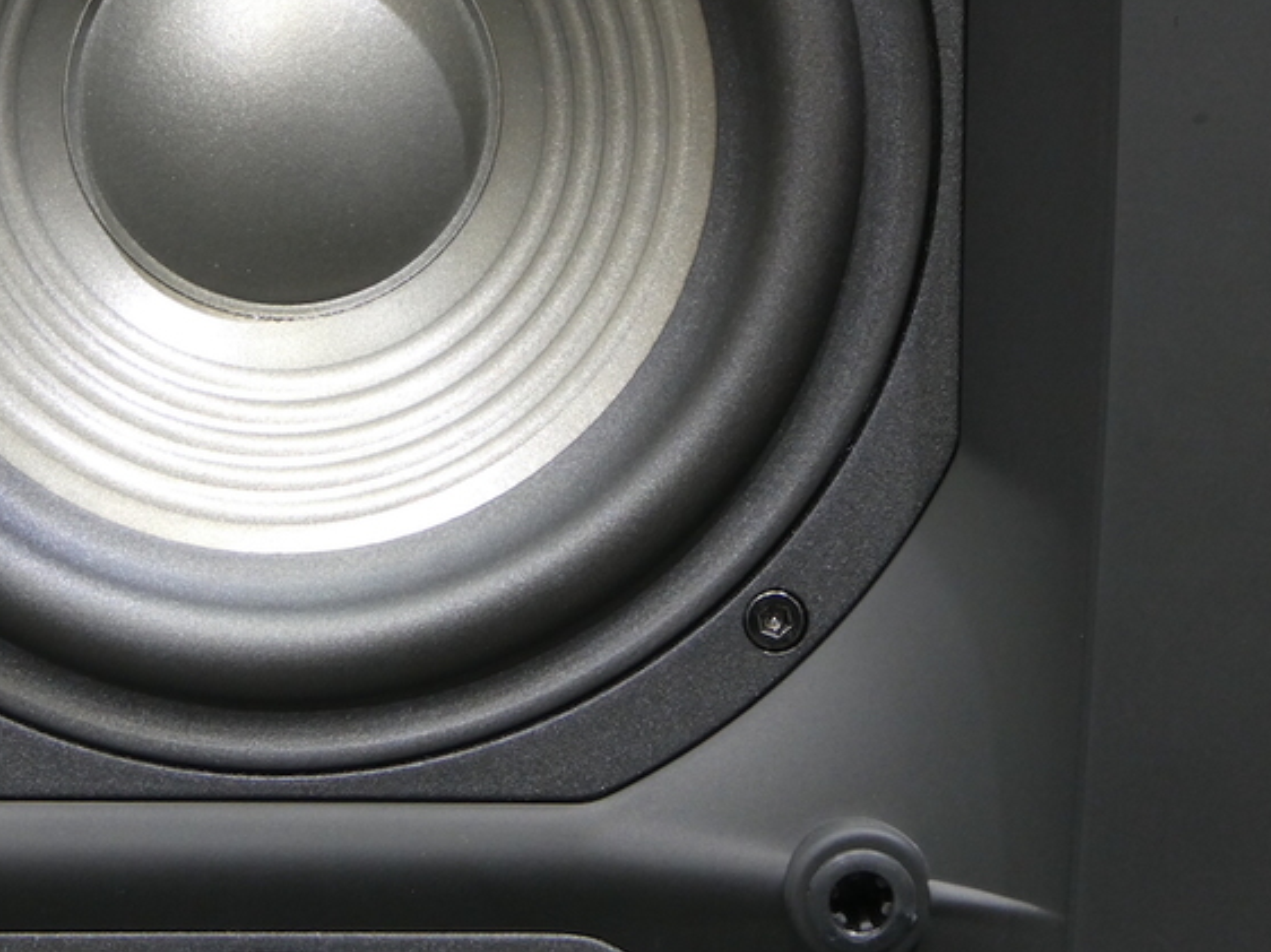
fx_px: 4955
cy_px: 147
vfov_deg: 10.9
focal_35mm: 135
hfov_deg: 14.5
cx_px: 274
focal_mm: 14.1
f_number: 4.7
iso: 200
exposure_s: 1/2.5
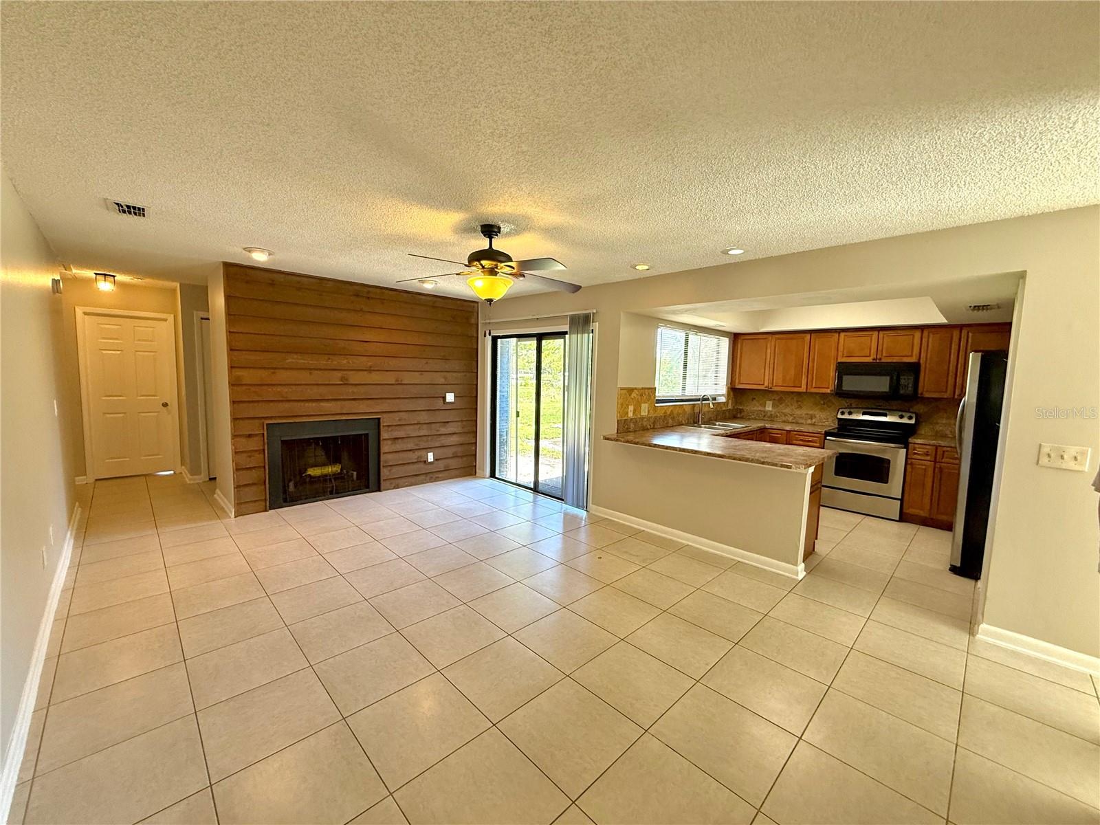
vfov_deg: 85.7
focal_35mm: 14
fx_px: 445
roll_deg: -1.5
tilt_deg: -5.0
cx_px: 550
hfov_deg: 102.1
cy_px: 412
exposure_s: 1/120
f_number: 2.2
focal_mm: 2.22
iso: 160
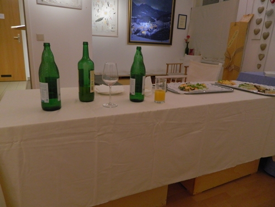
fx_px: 199
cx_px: 138
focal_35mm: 25
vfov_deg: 54.9
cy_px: 104
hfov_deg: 69.4
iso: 360
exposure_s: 1/30
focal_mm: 4.5
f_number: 3.1
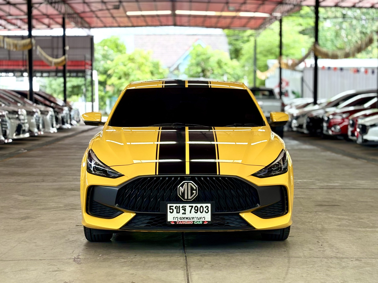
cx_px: 189
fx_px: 568
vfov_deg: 28.0
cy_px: 142
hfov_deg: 36.8
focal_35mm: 52
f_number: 1.6
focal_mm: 5.96
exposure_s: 1/107
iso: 50
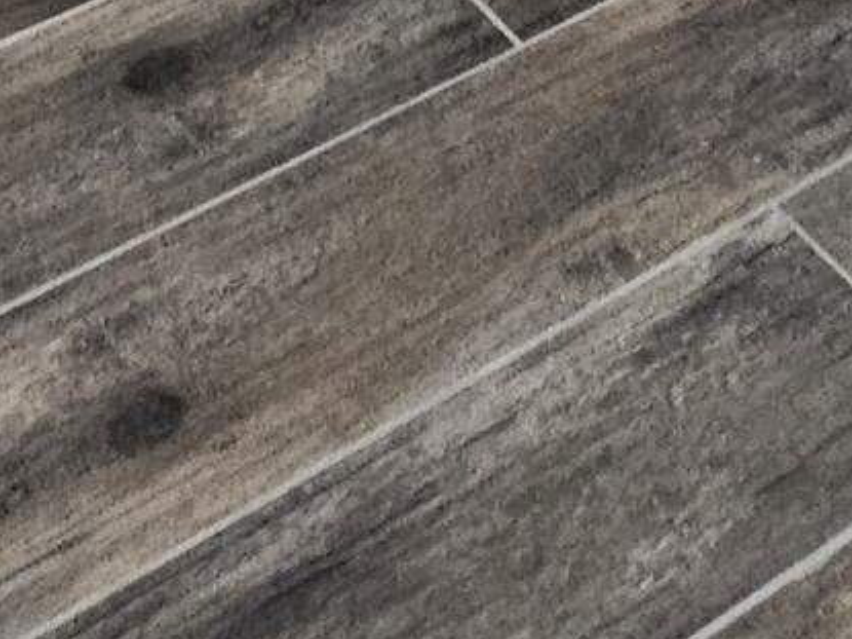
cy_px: -1412
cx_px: -43
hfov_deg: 20.1
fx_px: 2313
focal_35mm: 94
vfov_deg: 10.2
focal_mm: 2.2
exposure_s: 1/60
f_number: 2.2
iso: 100
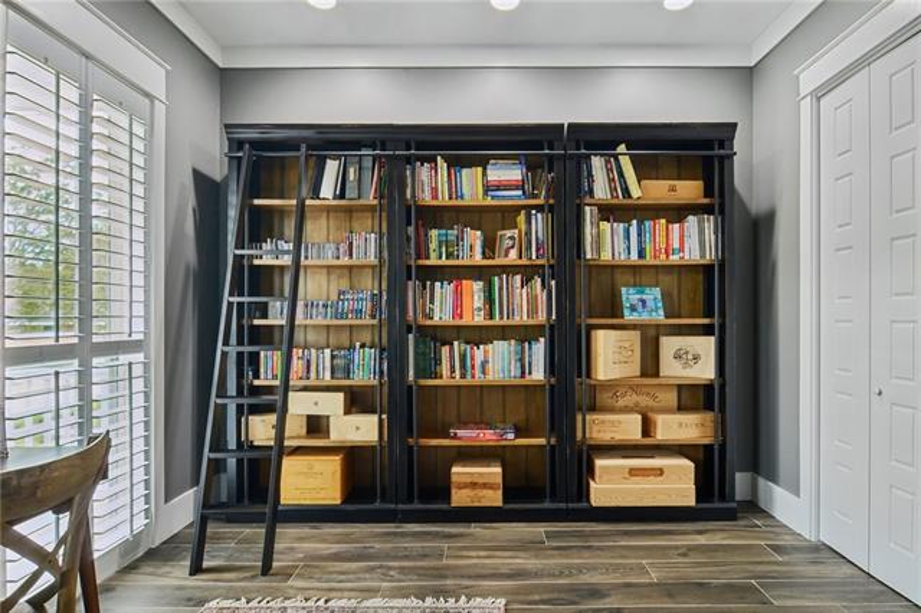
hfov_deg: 90.0
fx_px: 460
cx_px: 460
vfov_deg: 67.3
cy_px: 306
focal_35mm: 18
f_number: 11
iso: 400
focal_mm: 12
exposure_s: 1/3.33
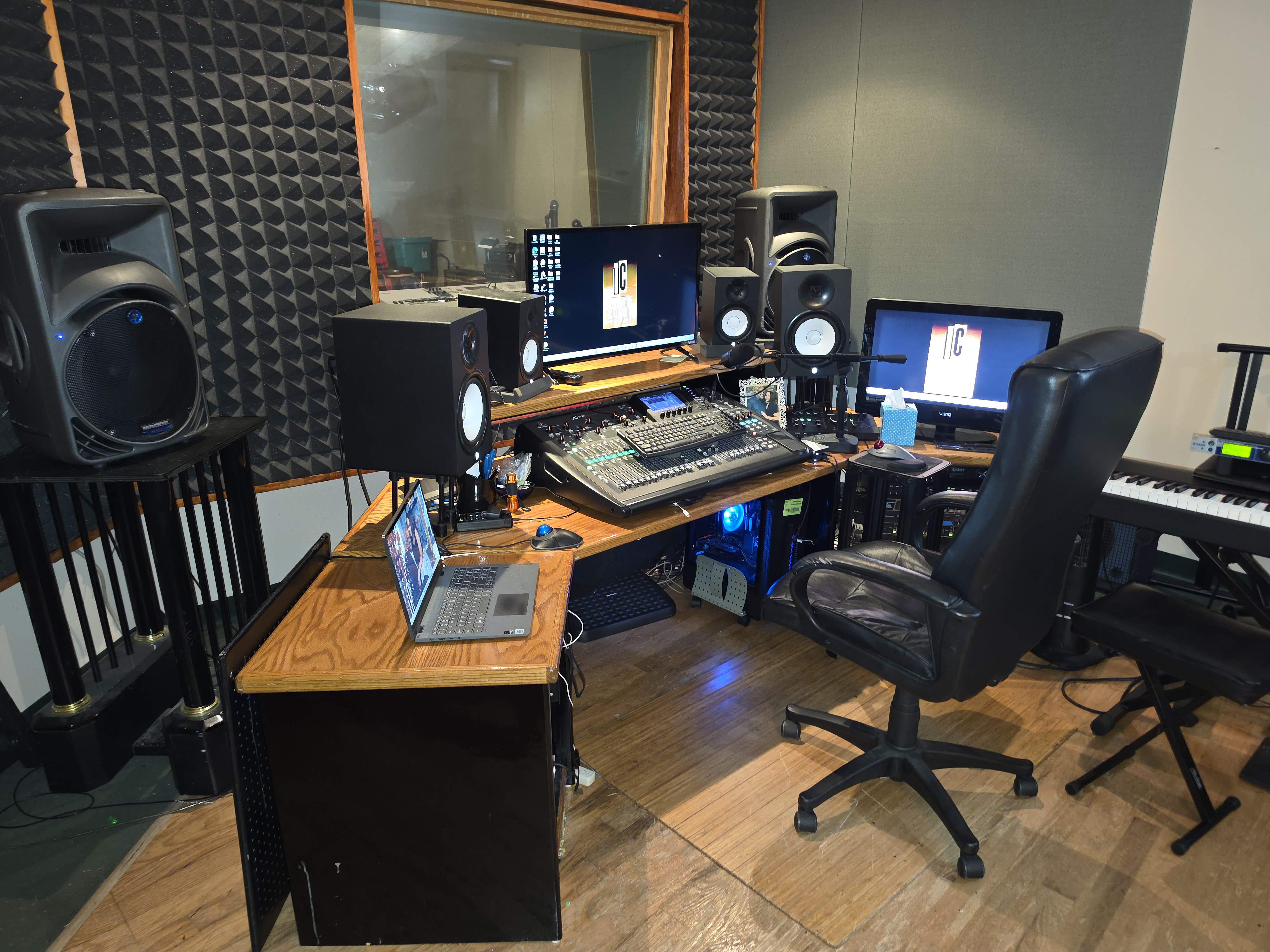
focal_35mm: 23
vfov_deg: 58.9
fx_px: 844
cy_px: 476
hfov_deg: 73.9
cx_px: 635
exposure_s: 1/12
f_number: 1.4
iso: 200
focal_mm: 6.5
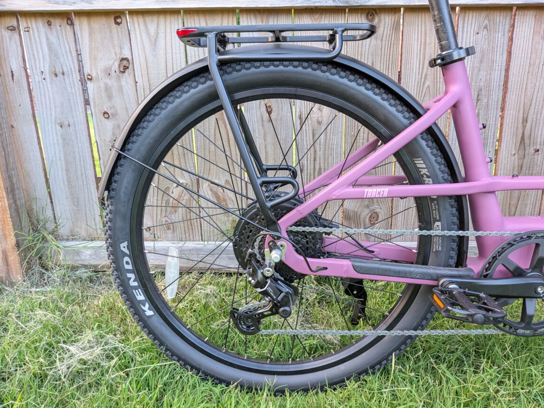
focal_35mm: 25
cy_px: 198
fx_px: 393
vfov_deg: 54.9
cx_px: 263
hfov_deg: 69.4
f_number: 1.7
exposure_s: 1/68.2
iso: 193
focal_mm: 4.53
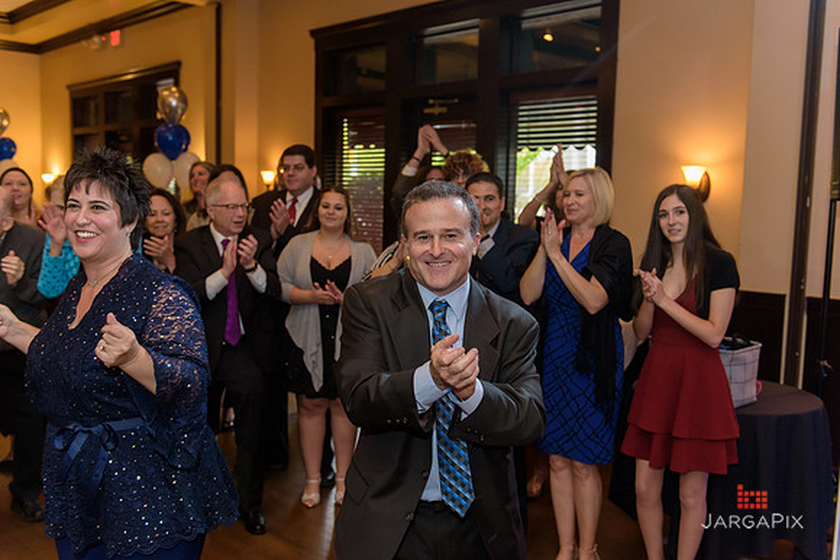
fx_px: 817
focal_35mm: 35
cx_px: 420
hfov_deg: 54.4
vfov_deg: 37.9
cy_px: 280
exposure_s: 1/125
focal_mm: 35
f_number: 3.2
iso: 1600
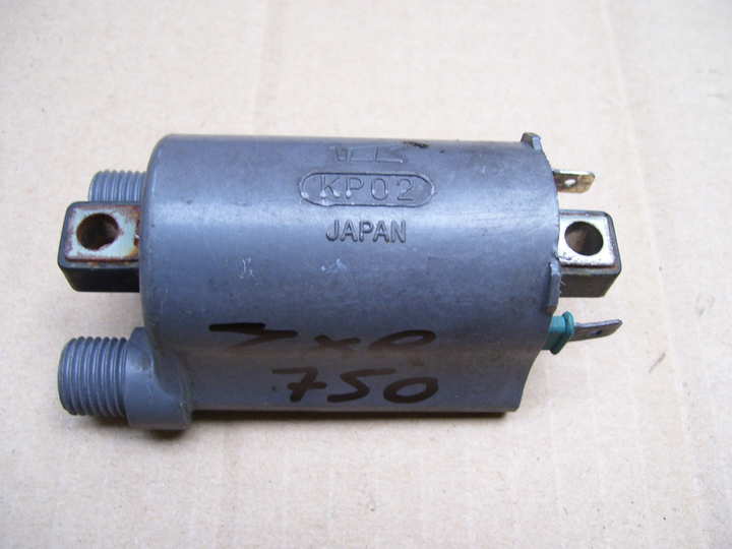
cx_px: 366
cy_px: 274
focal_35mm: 37
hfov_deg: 50.1
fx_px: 782
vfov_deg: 38.7
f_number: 2.7
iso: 160
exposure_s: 1/30
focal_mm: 6
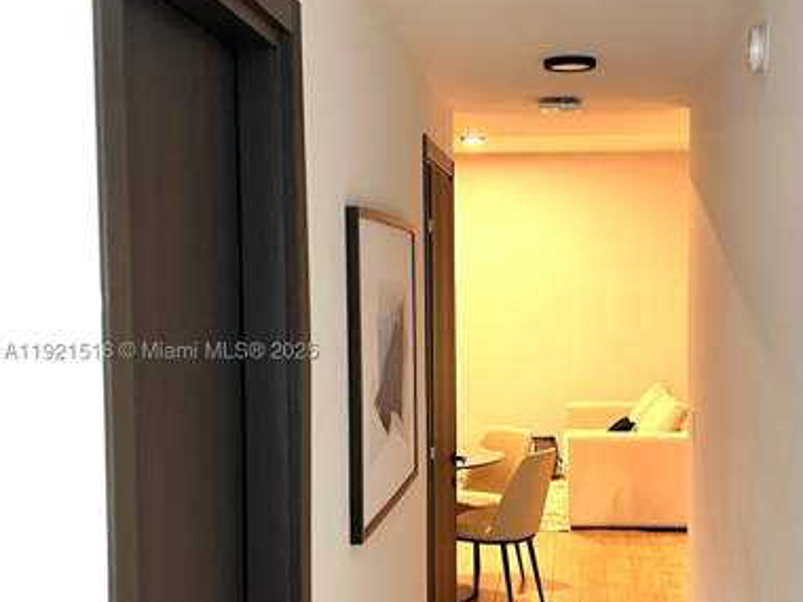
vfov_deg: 27.5
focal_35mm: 53
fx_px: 1229
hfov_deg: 36.0
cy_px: 355
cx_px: 505
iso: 320
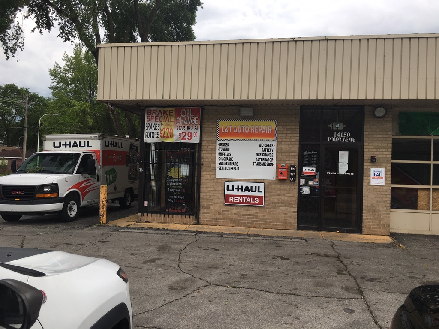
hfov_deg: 61.7
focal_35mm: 29
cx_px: 220
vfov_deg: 48.2
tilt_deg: +2.1
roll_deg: -2.2
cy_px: 164
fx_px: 368
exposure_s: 1/179
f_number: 2.2
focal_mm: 4.15
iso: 25
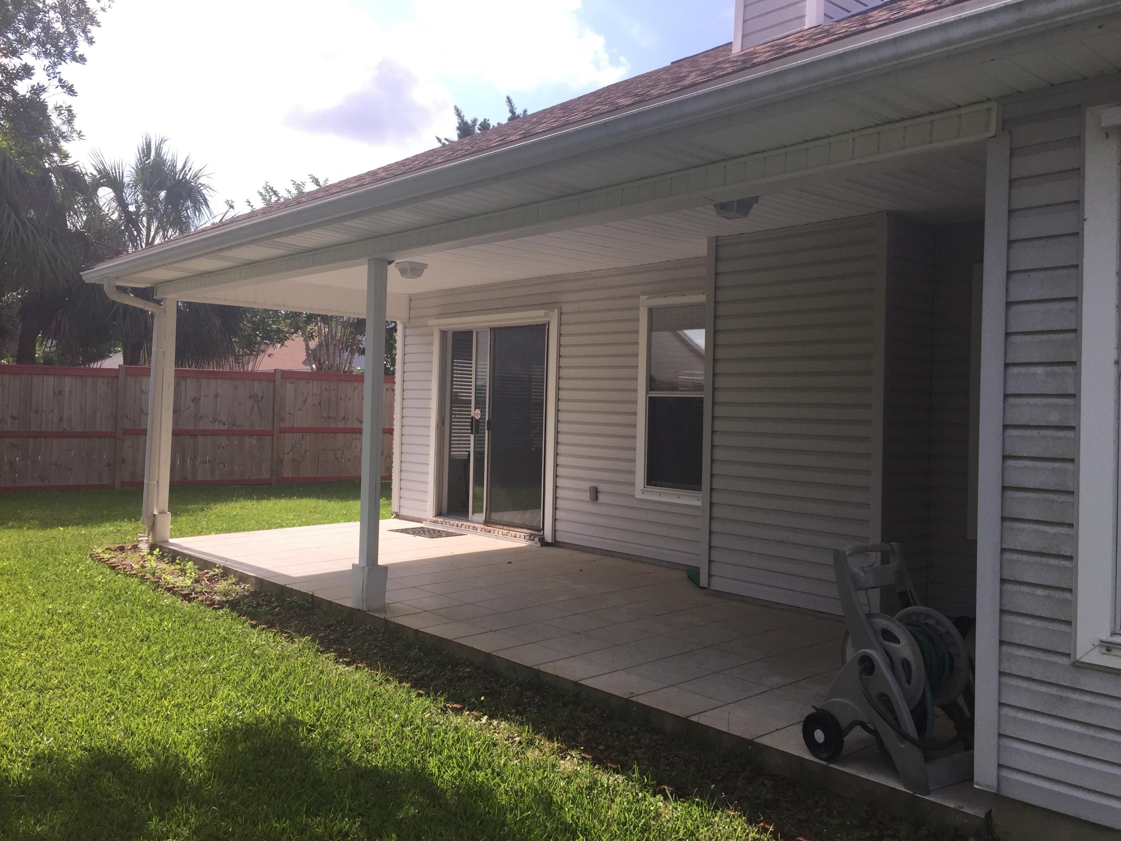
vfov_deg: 48.2
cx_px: 560
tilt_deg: +1.1
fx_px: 939
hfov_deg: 61.7
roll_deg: -2.6
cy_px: 420
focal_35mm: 29
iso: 40
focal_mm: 4.15
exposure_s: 1/1883
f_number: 2.2
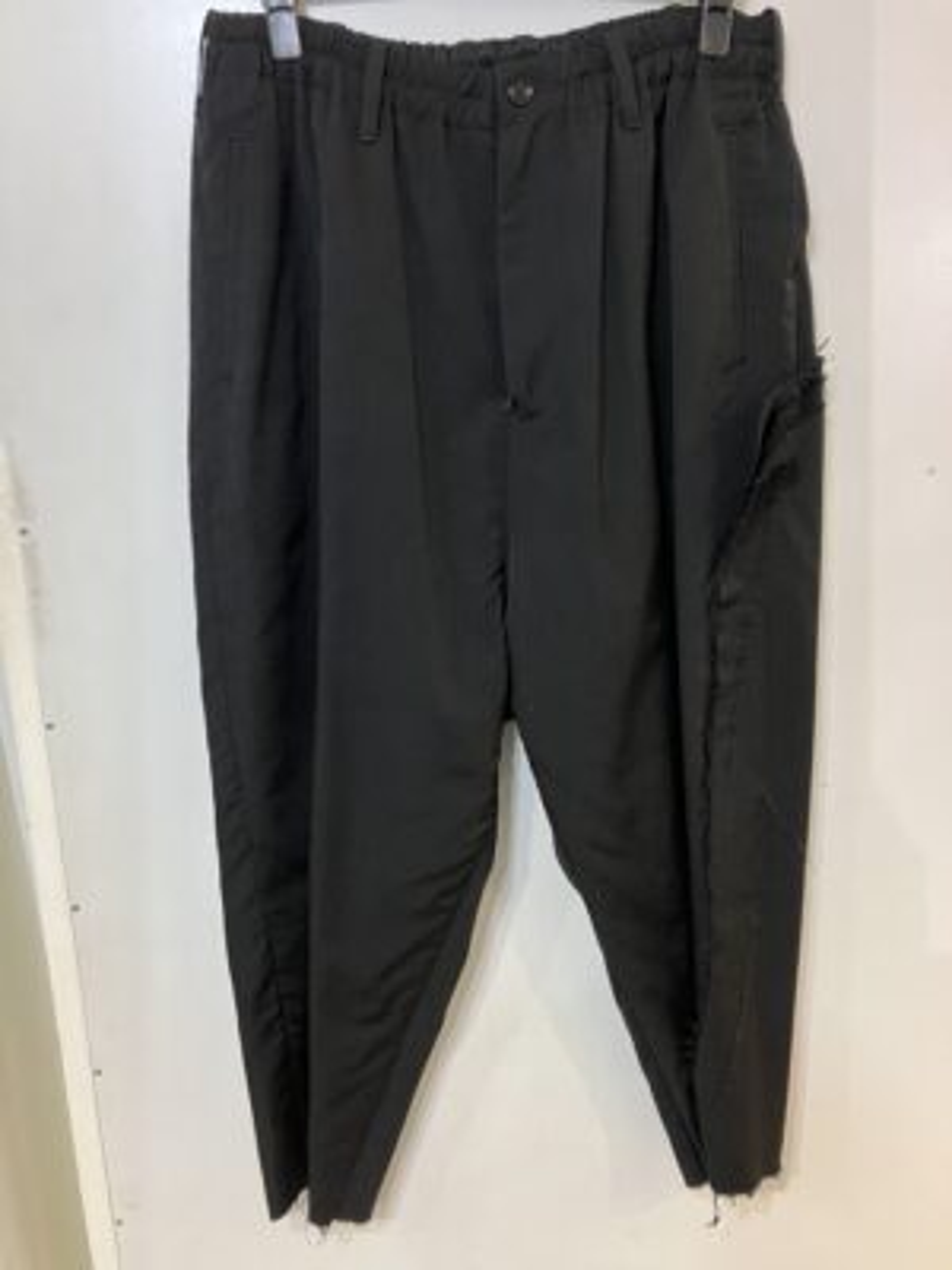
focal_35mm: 28
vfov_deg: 63.4
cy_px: 635
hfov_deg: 49.7
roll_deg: +1.3
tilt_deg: -19.6
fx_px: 1027
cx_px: 476
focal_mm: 3.99
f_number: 1.8
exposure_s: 1/50
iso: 250
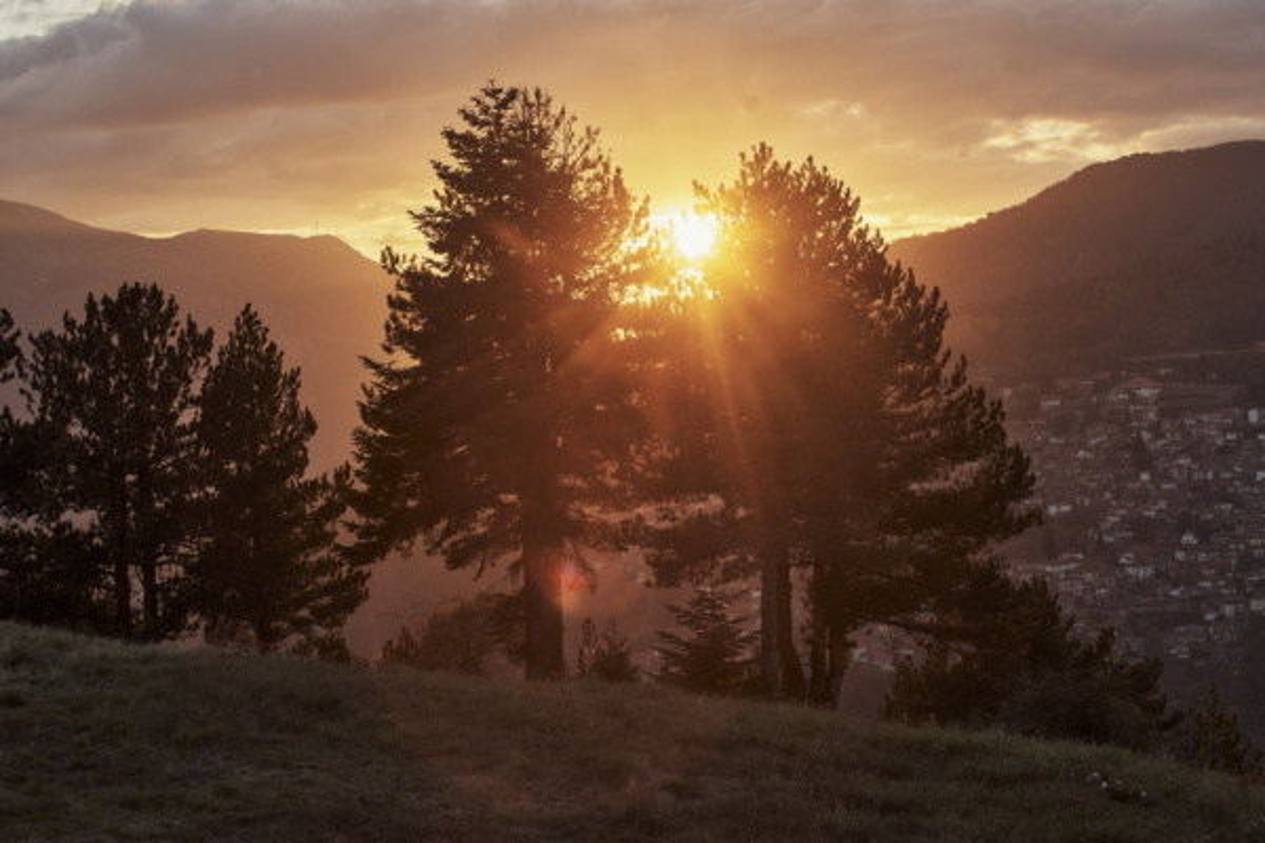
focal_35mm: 70
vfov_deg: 19.5
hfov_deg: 28.8
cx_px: 632
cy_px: 422
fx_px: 2460
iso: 200
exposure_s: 1/200
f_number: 6.3
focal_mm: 70
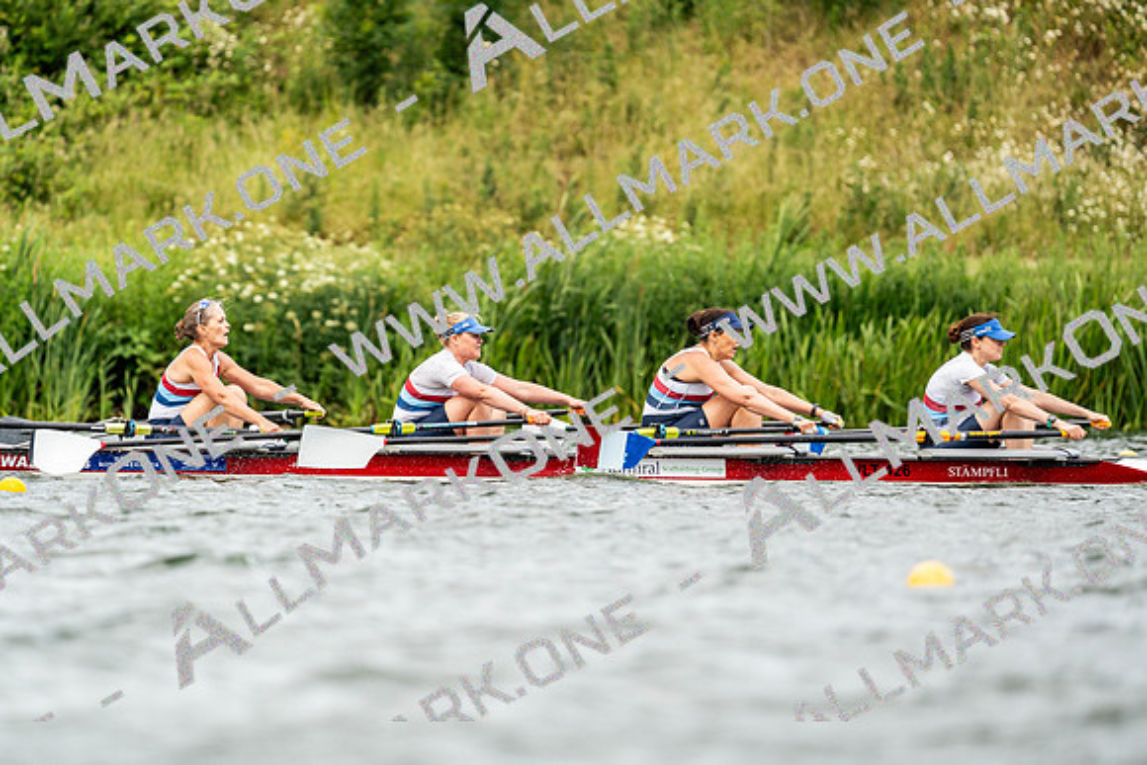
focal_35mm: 467
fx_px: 14882
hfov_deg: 4.4
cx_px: 574
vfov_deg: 2.9
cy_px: 382
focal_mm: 467
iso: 640
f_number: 6.3
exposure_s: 1/2000
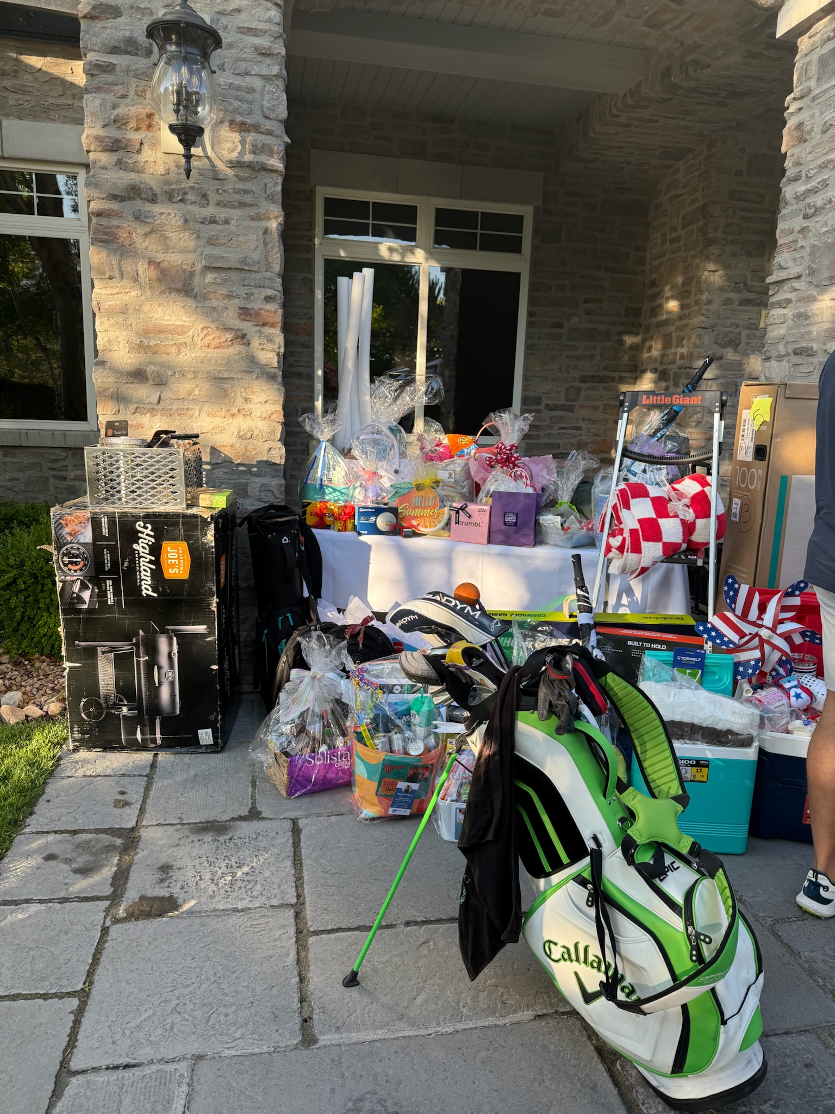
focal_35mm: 24
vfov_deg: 71.6
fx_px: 772
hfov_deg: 56.8
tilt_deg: -8.8
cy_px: 557
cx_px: 418
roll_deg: -1.6
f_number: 1.78
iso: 100
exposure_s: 1/617
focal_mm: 6.76
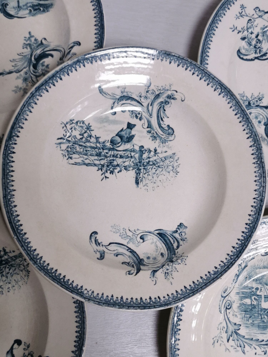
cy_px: 178
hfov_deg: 31.5
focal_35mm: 46
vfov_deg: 41.2
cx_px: 134
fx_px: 475
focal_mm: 5.58
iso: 125
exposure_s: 1/100
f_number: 1.8
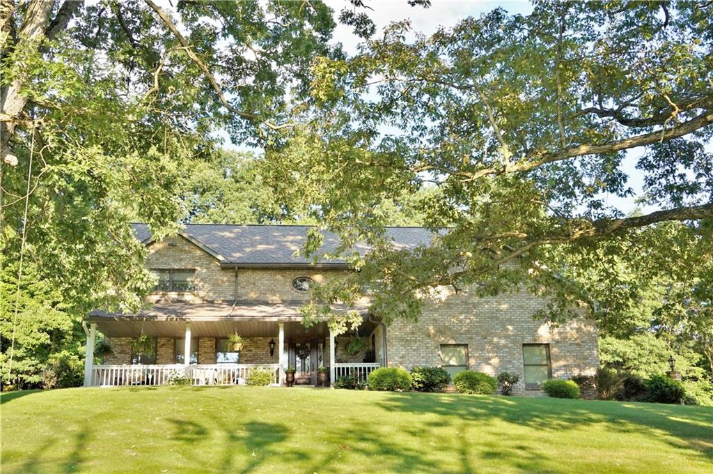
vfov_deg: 34.1
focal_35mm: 39
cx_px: 356
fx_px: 771
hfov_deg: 49.6
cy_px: 237
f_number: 7.1
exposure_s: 1/60
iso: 100
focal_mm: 26
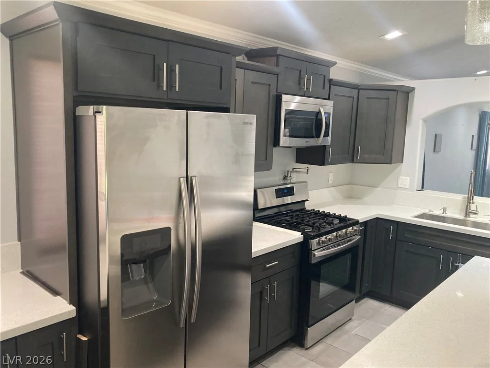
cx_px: 245
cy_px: 184
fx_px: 396
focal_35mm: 28
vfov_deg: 49.7
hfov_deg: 63.4
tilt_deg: -6.4
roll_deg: -1.7
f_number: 1.8
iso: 200
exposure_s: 1/60
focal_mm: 3.99
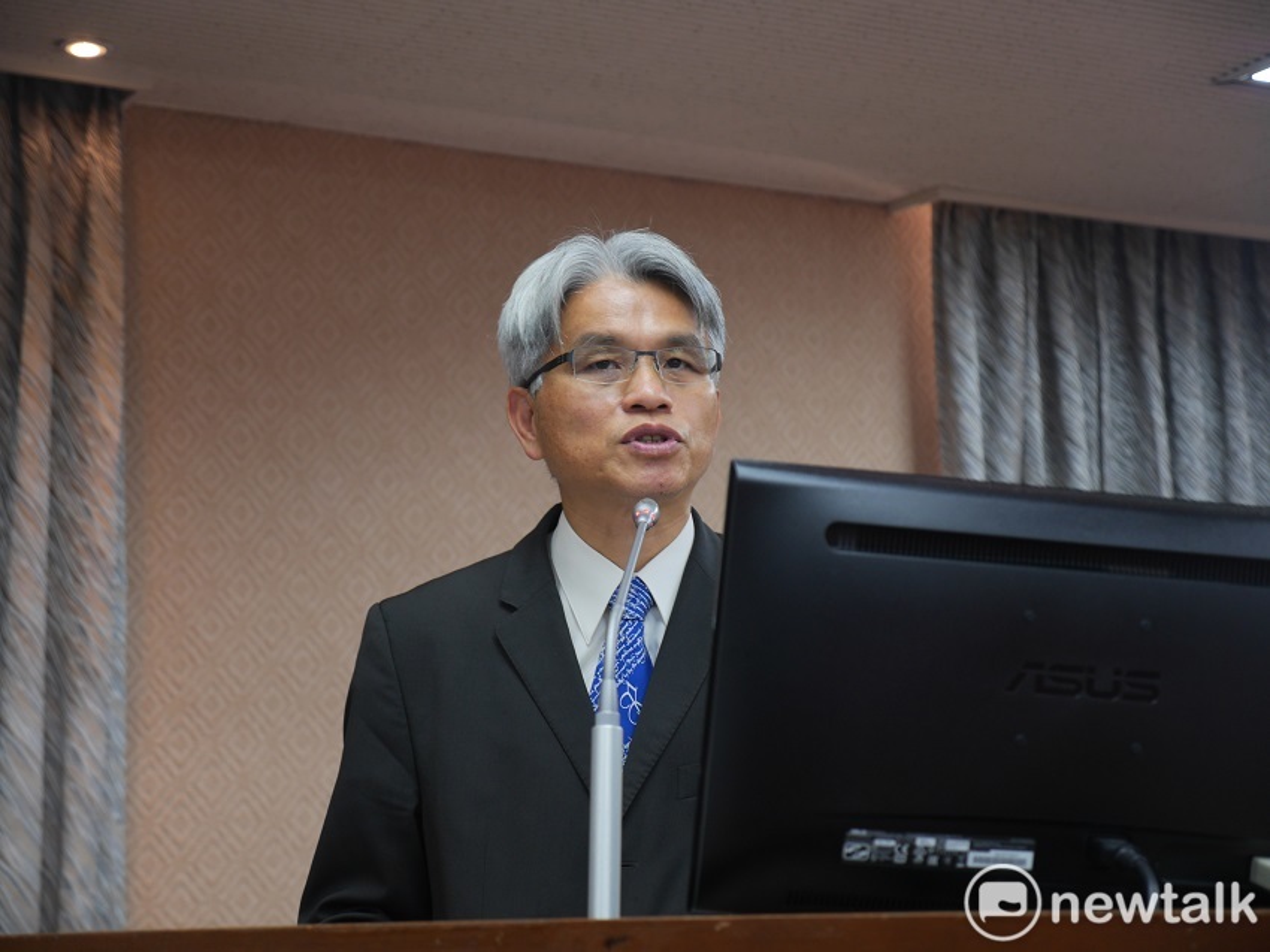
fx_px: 2567
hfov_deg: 27.8
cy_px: 476
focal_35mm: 70
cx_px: 635
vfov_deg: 21.0
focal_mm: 35
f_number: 2.8
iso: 200
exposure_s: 1/50
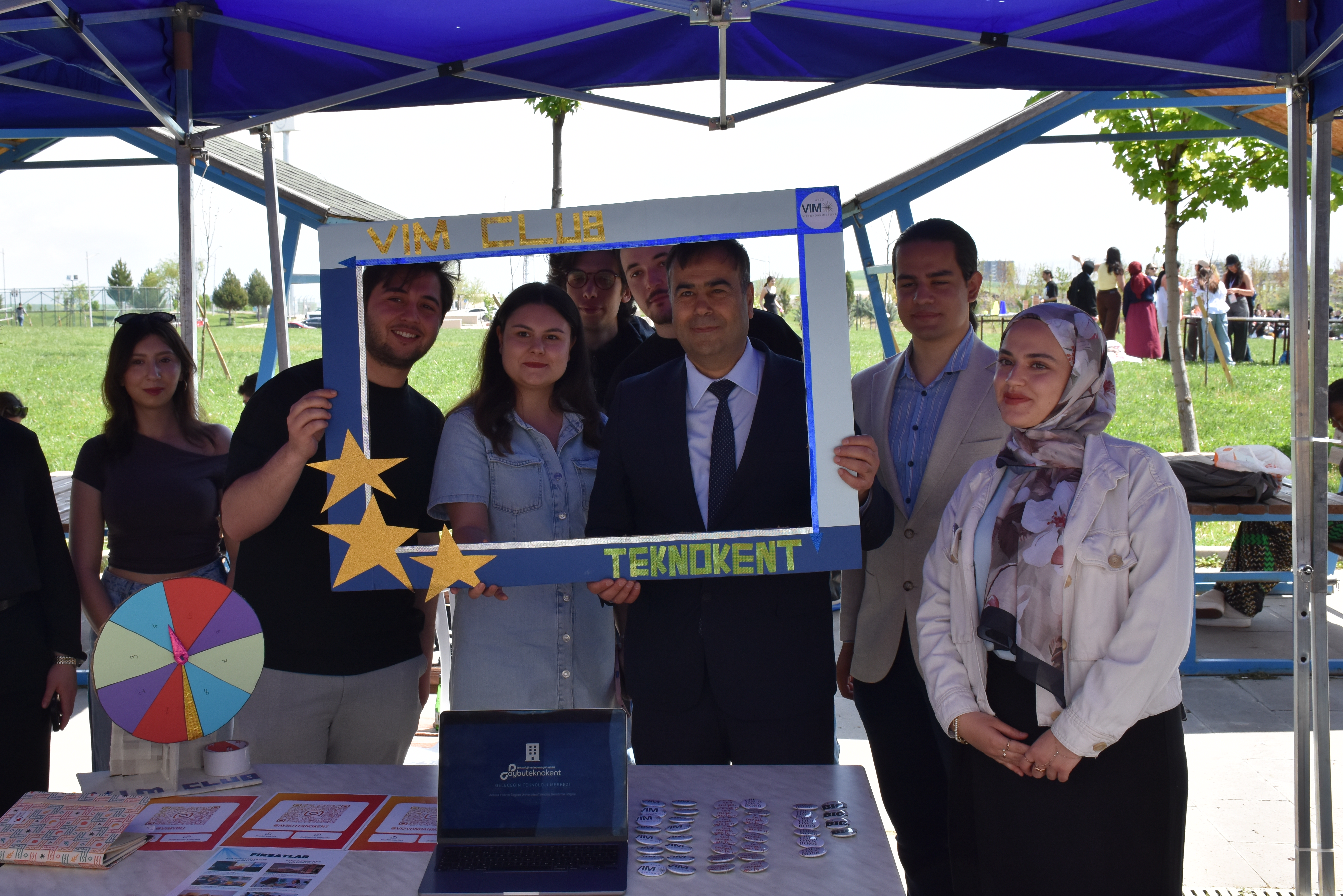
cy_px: 394
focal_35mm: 41
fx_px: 1529
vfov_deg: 32.6
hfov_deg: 47.3
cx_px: 604
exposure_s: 1/400
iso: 500
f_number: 10
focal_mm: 24
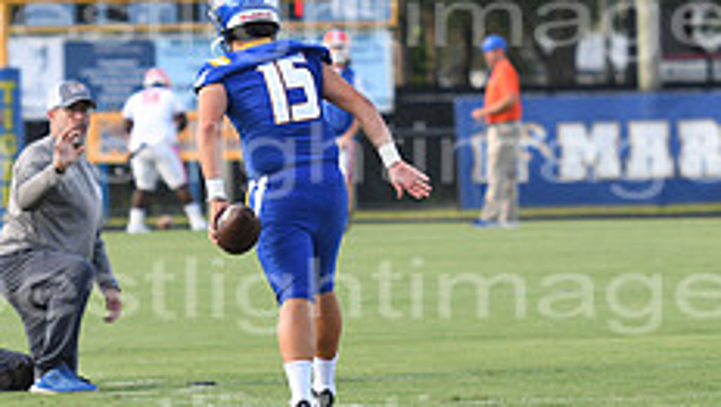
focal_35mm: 529
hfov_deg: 4.1
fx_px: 10129
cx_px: 364
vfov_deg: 2.3
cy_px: 228
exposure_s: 1/800
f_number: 4
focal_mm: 135
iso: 200
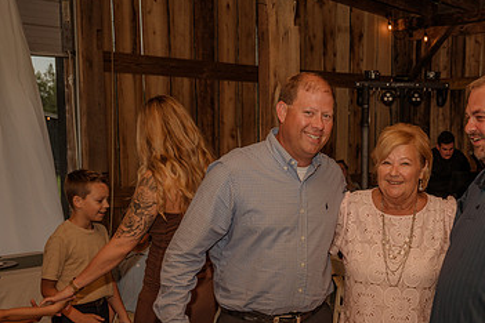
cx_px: 377
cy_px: 237
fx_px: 768
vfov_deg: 23.6
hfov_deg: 34.2
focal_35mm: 57
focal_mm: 34.5
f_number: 4
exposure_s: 1/200
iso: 320
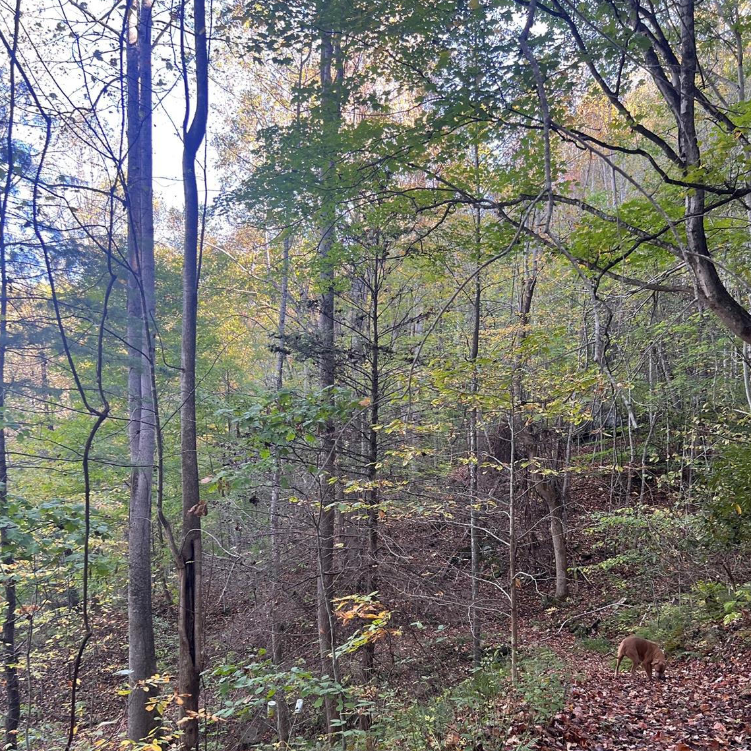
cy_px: 475
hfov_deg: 52.5
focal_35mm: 31
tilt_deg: -2.9
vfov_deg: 51.9
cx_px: 373
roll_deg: -1.7
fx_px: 761
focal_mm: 5.7
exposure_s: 1/121
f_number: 1.5
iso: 125
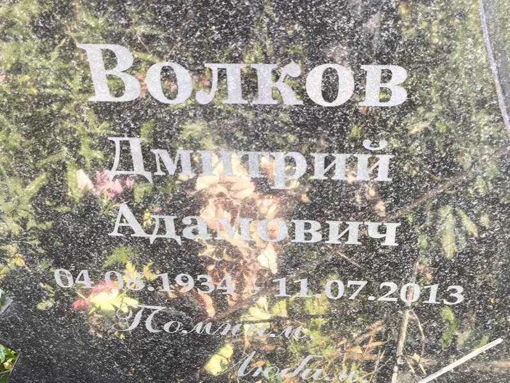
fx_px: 737
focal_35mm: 50
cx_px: 255
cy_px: 192
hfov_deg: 38.2
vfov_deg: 29.1
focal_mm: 4.71
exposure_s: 1/50
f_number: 1.7
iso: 80
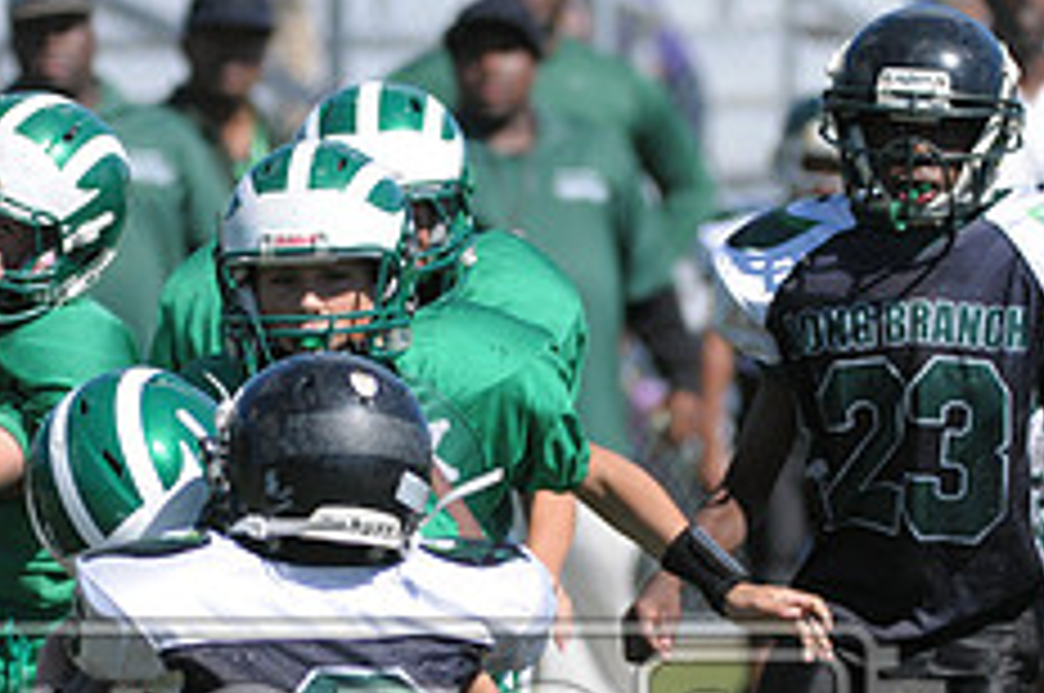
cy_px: 790
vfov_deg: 1.7
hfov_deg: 2.5
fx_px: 23920
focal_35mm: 826
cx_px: 382
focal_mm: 220
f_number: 4
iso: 640
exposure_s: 1/5000
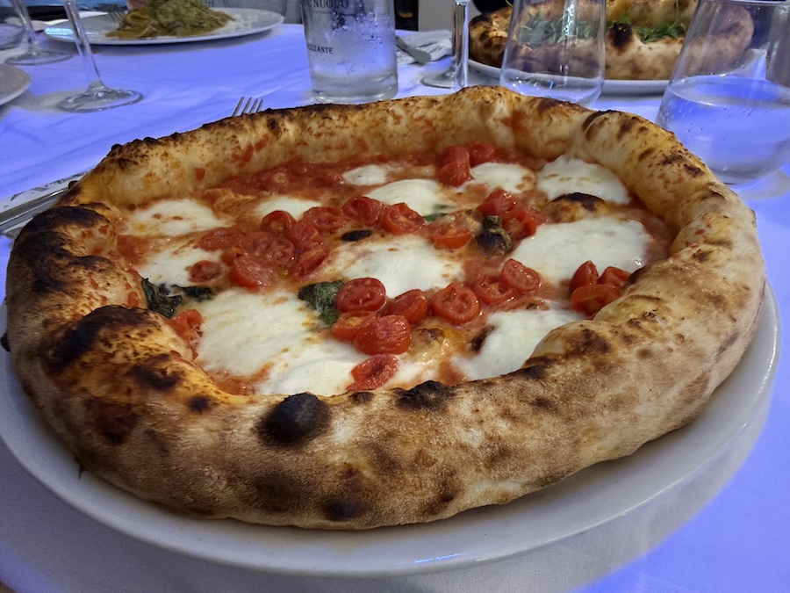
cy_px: 296
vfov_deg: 56.8
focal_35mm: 24
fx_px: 548
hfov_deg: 71.6
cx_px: 395
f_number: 2.2
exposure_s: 1/50
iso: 640
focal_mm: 2.22
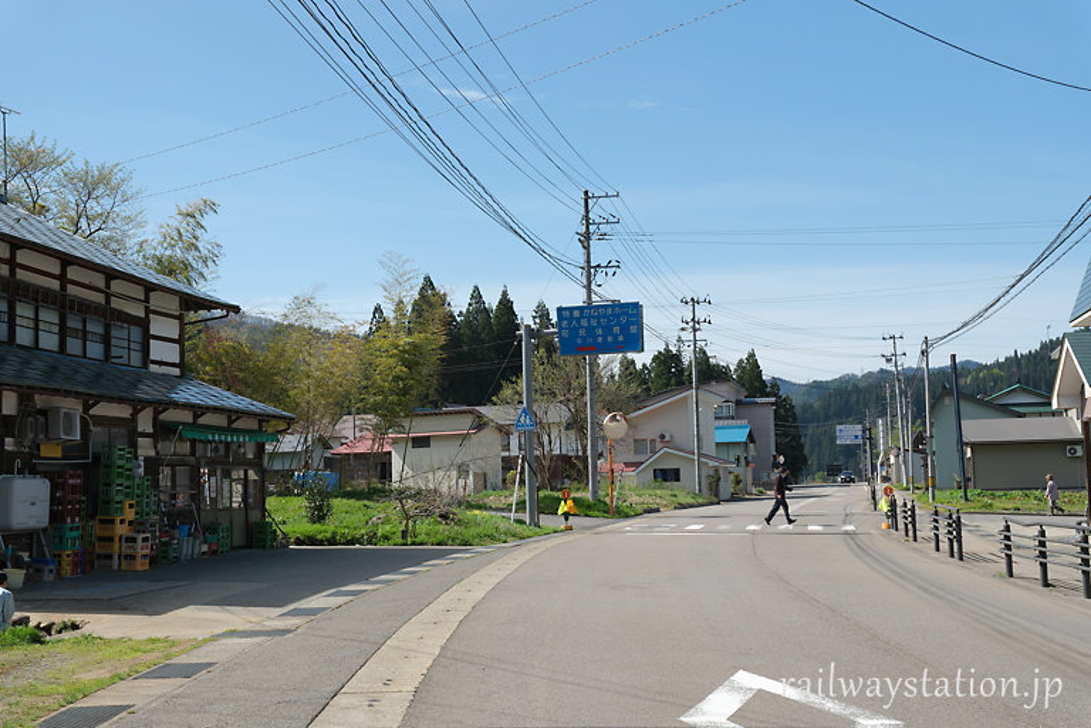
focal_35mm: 44
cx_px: 546
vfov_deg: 30.5
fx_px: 1333
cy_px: 364
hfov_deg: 44.5
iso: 125
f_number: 9
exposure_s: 1/180
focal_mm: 29
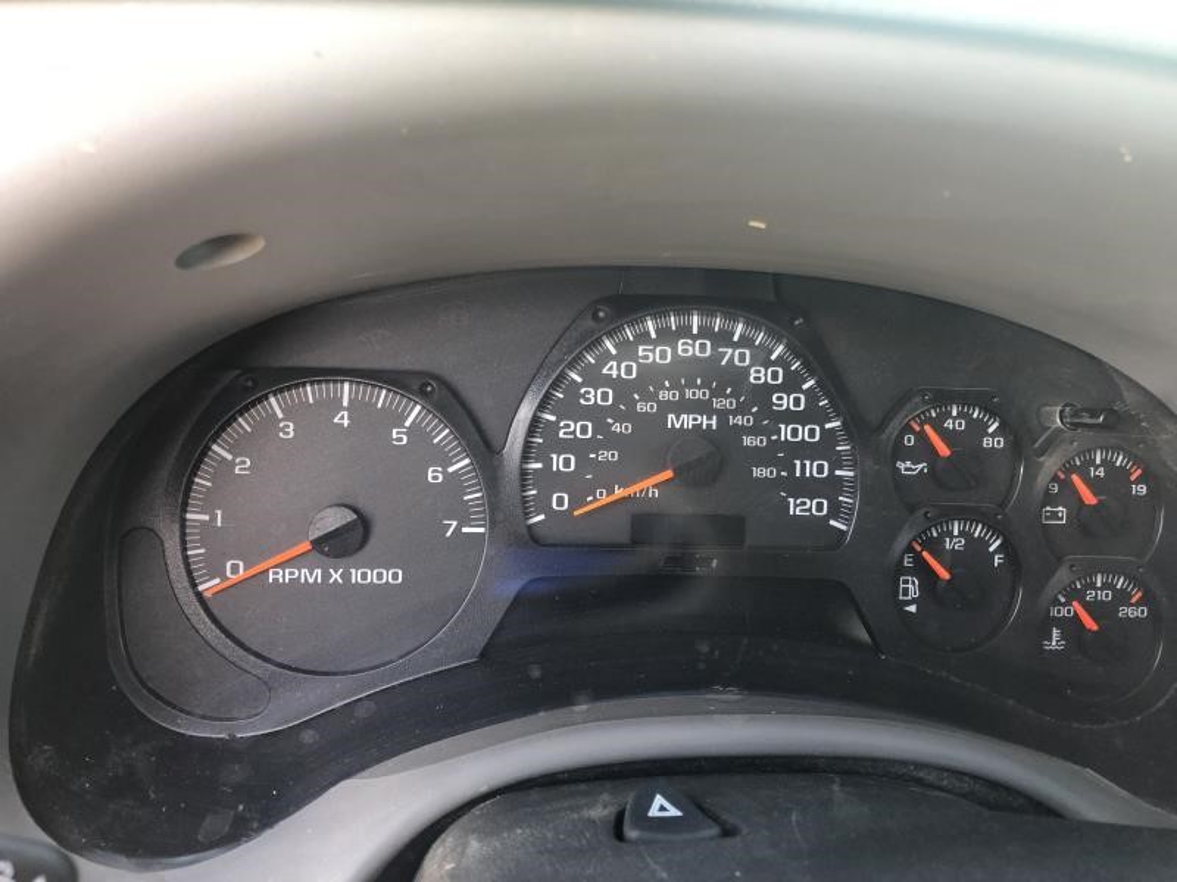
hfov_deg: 63.4
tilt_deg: -28.8
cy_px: 441
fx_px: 952
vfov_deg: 49.7
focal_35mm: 28
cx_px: 588
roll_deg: -4.3
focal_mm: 3.99
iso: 32
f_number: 1.8
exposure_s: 1/30
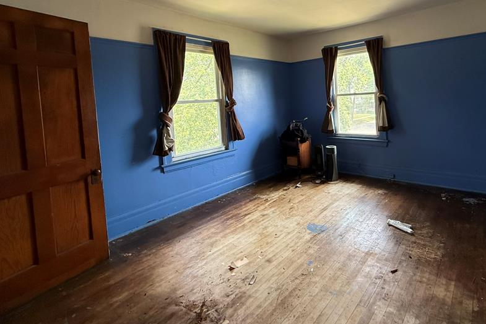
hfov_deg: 85.0
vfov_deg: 63.0
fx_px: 256
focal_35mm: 19
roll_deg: +2.7
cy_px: 109
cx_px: 307
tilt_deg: -2.1
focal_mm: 2.22
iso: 200
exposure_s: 1/99
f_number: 2.2
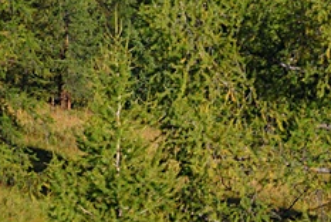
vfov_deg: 3.6
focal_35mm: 386
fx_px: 3551
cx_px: 506
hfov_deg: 5.3
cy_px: 326
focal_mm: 75
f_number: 5.6
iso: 400
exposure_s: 1/1250
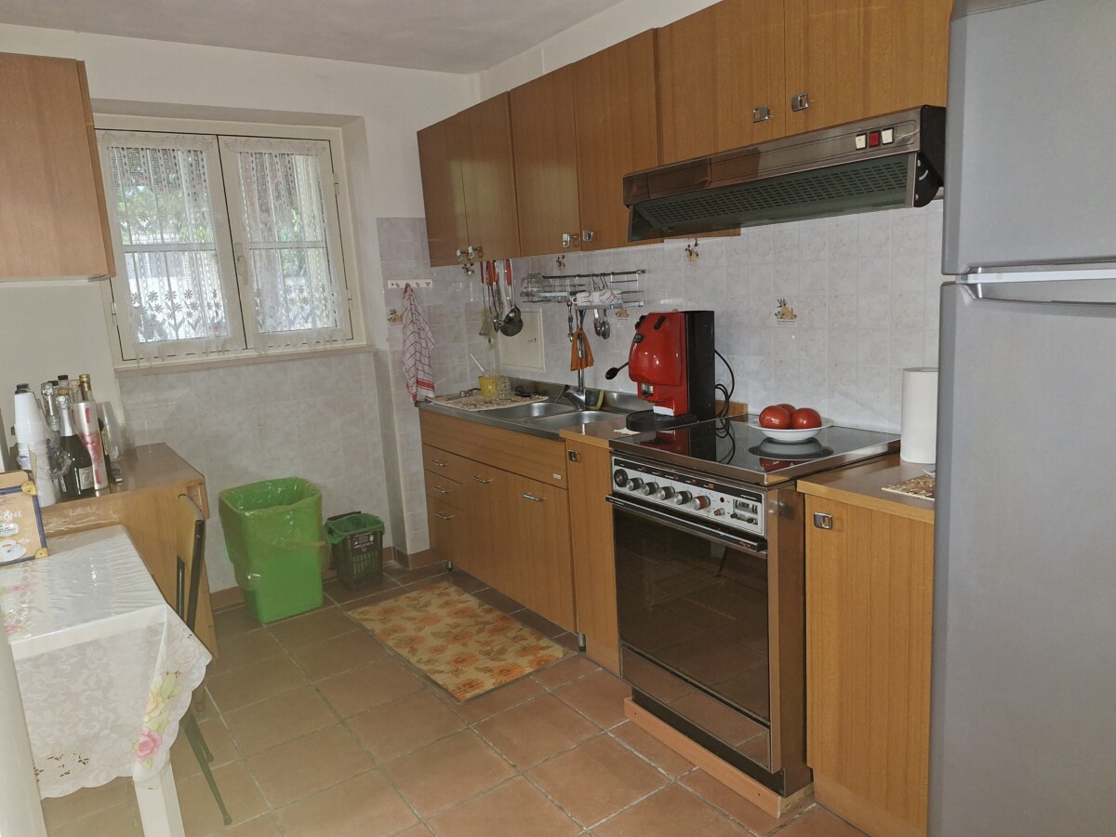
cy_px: 418
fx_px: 742
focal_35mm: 23
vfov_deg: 58.9
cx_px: 558
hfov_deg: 73.9
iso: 250
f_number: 1.8
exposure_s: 1/25
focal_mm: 5.54
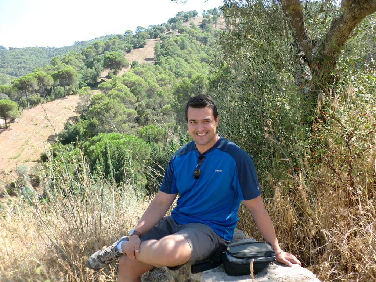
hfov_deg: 52.6
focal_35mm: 35
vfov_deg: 40.7
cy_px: 141
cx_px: 188
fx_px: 380
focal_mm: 6.3
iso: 64
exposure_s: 1/250
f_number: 3.1
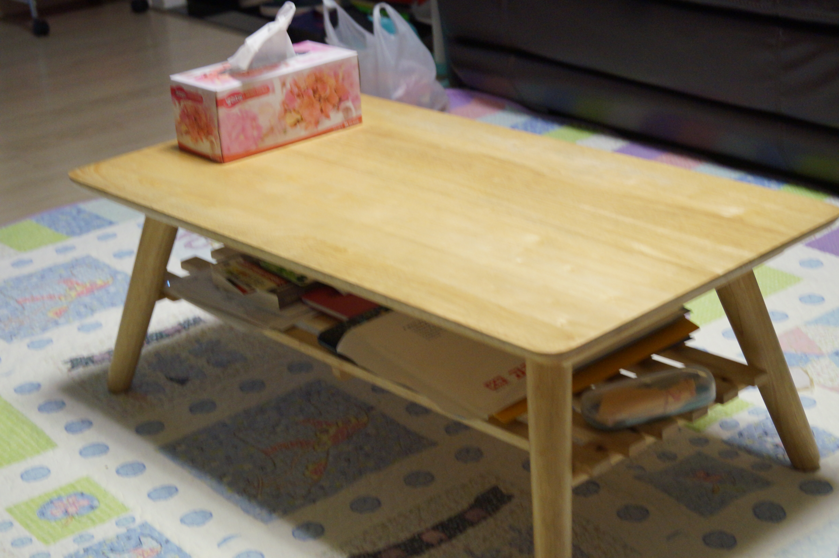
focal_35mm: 68
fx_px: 1571
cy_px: 279
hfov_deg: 29.9
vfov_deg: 20.1
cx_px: 420
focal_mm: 45
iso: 1600
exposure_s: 1/80
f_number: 5.6
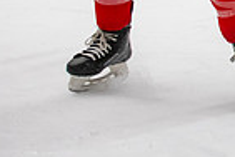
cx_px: 527
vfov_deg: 3.7
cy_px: -131
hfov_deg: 5.5
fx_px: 2376
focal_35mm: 364
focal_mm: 70
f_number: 3.2
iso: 2000
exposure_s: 1/640
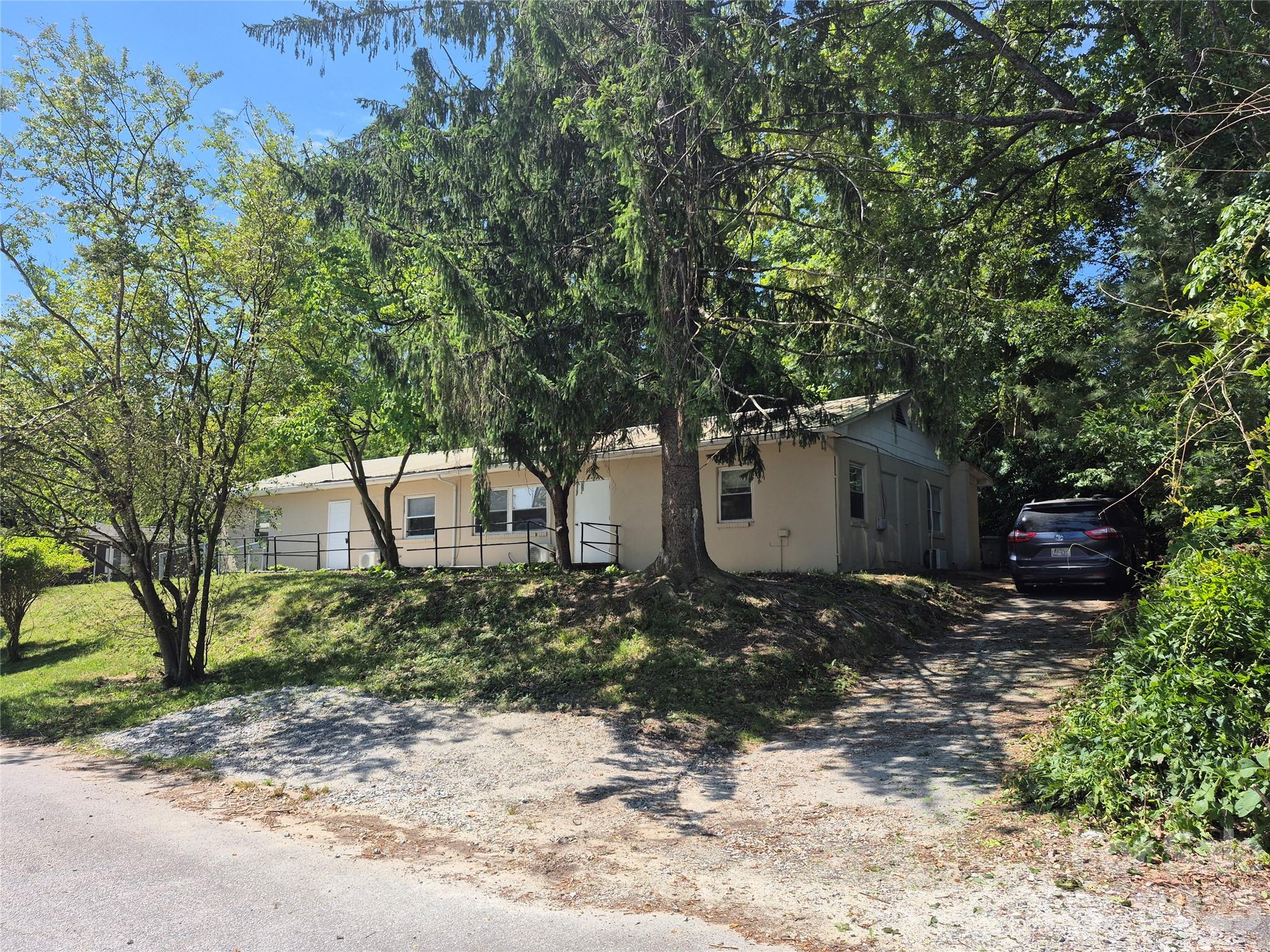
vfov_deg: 58.9
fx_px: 844
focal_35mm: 23
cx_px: 635
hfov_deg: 73.9
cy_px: 476
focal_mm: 5.4
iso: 25
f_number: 1.8
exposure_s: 1/990
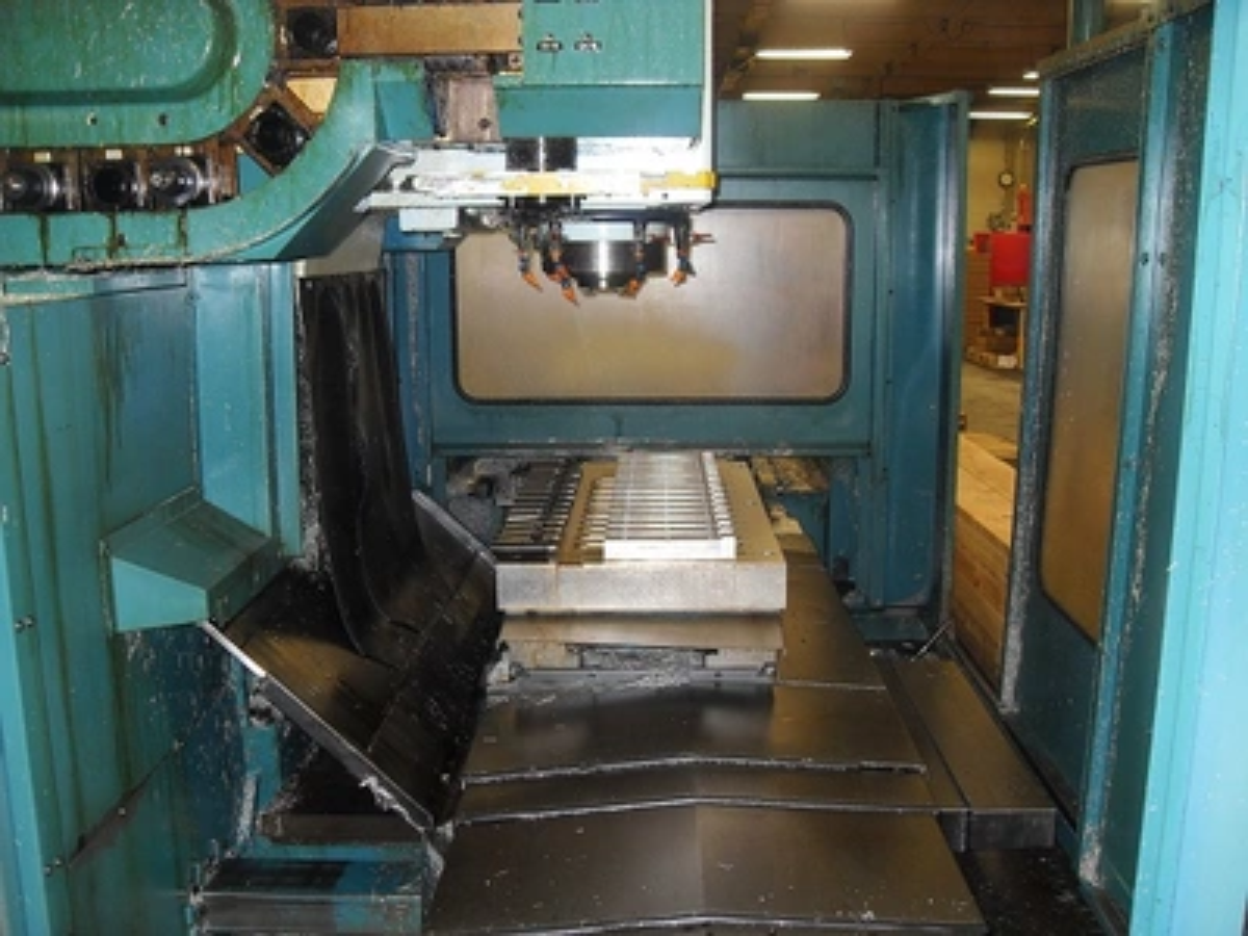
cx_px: 624
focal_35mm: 34
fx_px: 1226
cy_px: 468
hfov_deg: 54.0
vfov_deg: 41.8
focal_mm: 6.3
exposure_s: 1/45
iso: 120
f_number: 2.8
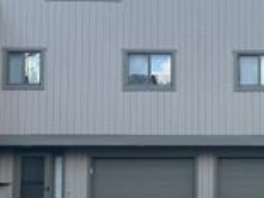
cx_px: 298
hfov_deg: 21.9
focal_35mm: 84
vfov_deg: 17.4
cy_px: 154
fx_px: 640
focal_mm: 5.7
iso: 50
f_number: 1.5
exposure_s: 1/1135
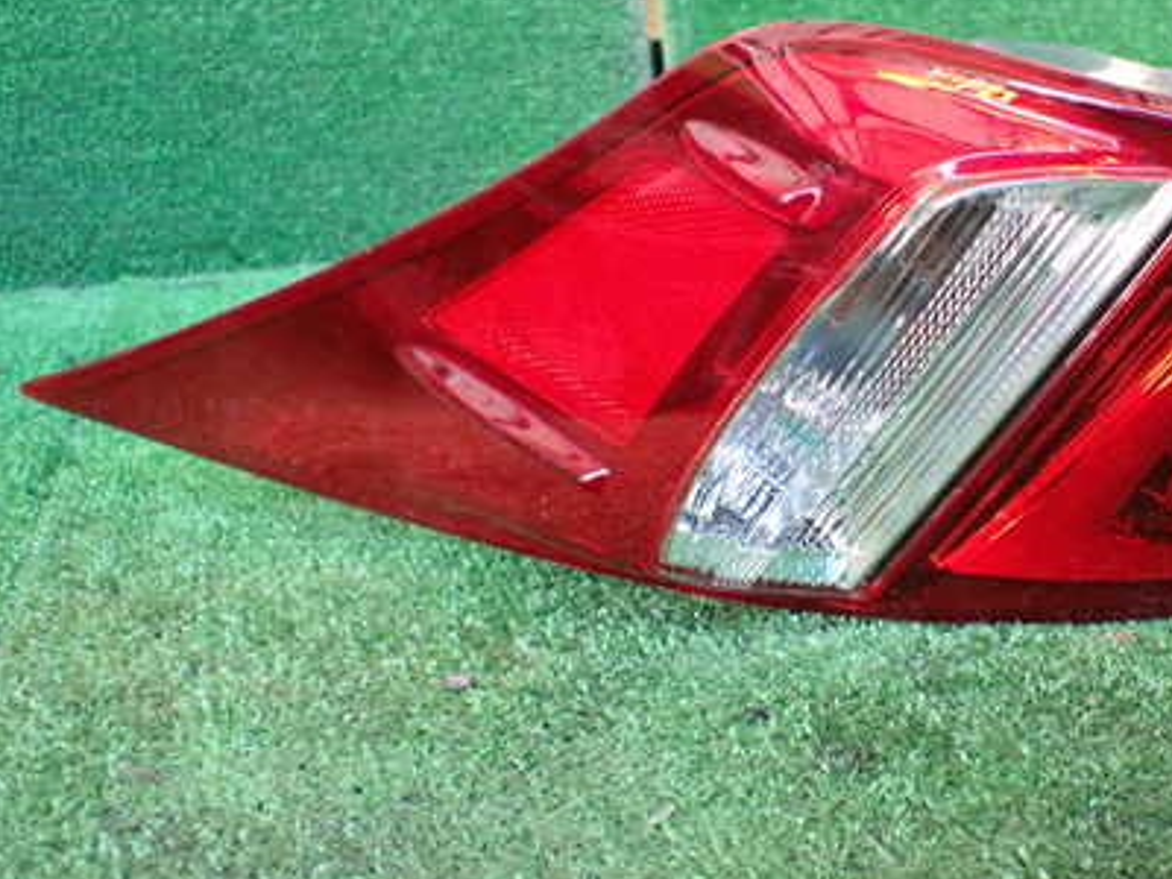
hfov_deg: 41.3
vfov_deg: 32.2
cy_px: 448
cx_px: 823
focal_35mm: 45
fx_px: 1524
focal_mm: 5.4
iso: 800
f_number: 2.3
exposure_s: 1/100
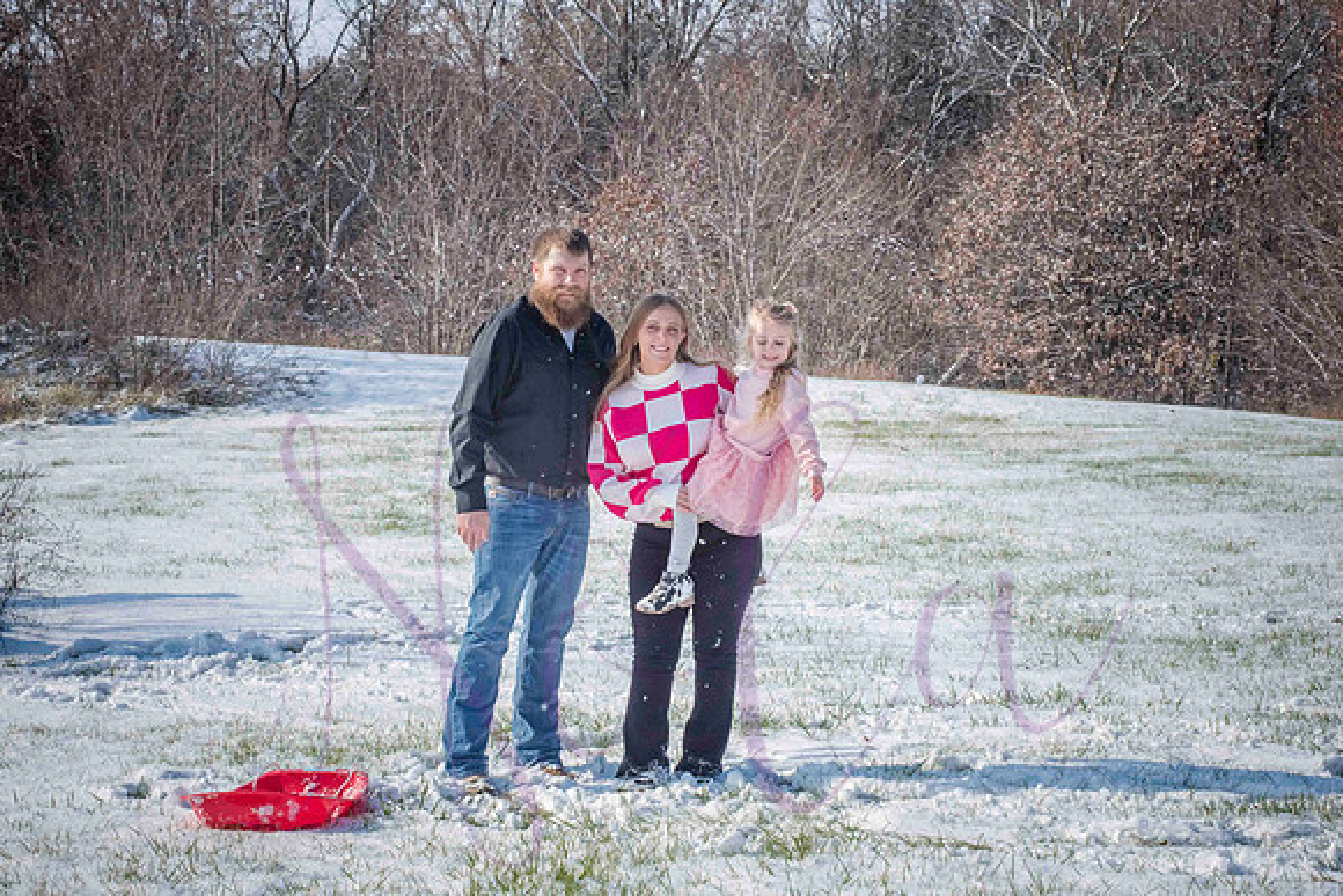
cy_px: 448
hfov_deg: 25.4
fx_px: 2985
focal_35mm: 80
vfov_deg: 17.1
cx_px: 672
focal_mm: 80
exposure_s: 1/1000
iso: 640
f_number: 14
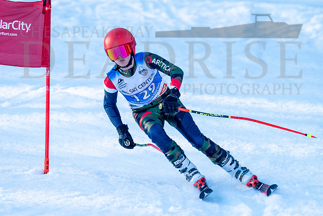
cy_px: 106
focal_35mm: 640
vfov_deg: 2.1
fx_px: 5747
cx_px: 139
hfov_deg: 3.2
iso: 2000
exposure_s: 1/2000
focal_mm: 560
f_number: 8
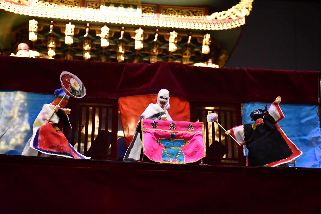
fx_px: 669
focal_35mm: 75
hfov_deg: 27.0
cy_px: 107
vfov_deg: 18.2
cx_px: 160
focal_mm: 50
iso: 9000
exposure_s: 1/60
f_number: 4.8
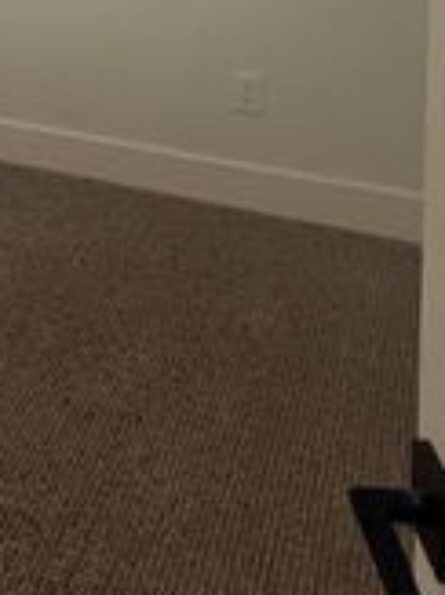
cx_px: -135
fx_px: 1133
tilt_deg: -2.5
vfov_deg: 24.6
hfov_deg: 20.3
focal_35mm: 66
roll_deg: +1.0
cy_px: -226
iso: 100
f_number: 2.2
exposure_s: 1/120
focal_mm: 2.22
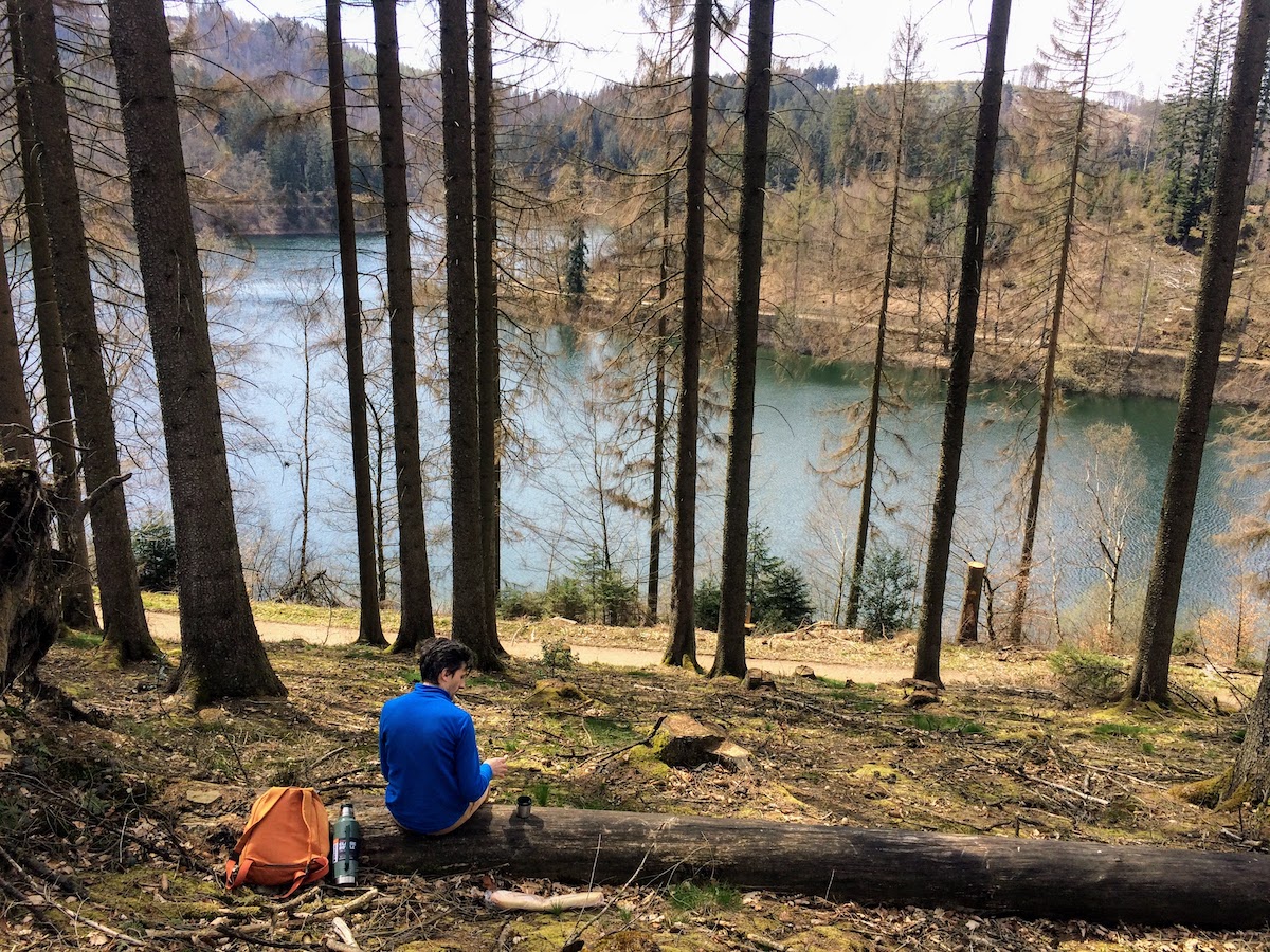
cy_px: 476
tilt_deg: -15.4
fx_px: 1064
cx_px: 635
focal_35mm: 29
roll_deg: +0.1
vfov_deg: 48.2
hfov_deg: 61.7
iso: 32
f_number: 2.2
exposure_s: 1/612
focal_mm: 4.15
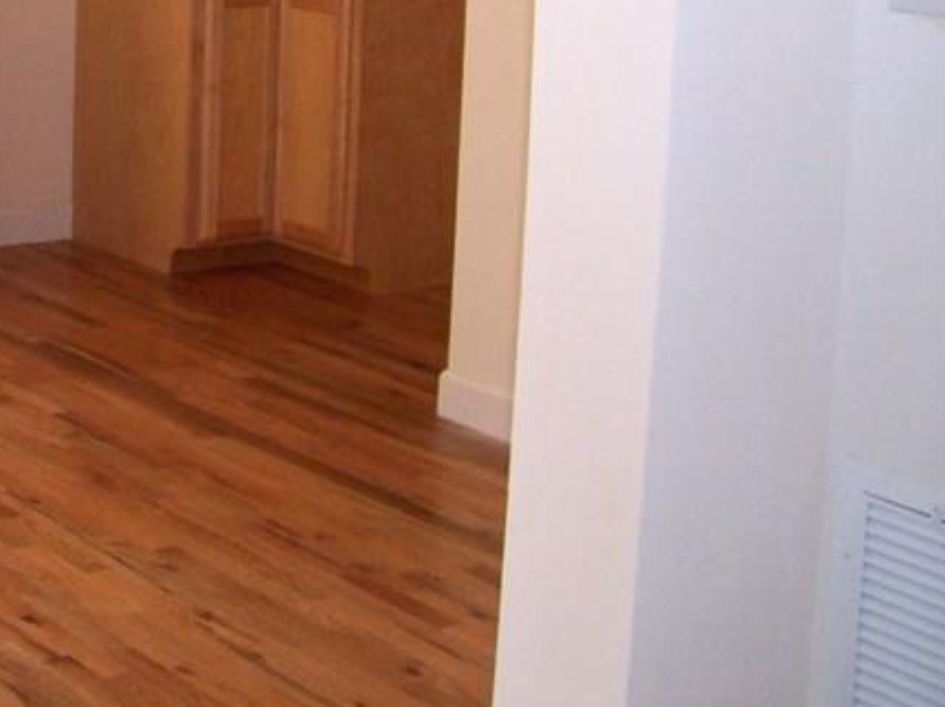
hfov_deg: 22.4
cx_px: -174
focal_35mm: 81
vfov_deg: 17.7
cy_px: -26
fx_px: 2210
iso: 140
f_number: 2.7
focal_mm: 5.6
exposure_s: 1/112
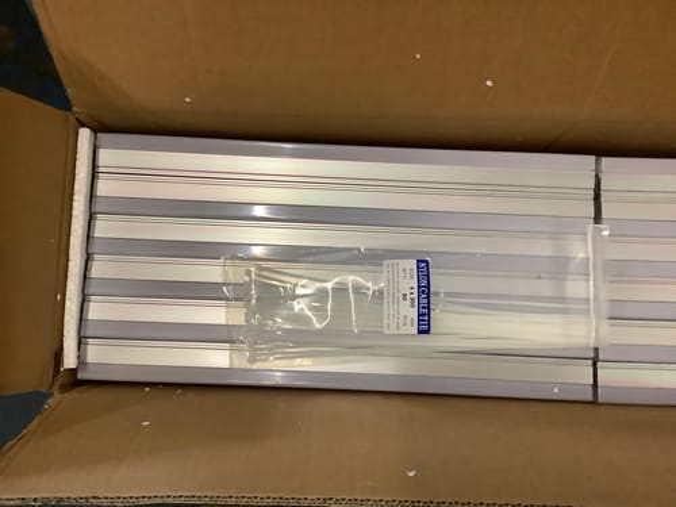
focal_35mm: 31
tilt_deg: -83.2
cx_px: 338
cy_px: 254
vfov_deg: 45.4
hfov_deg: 58.4
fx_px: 605
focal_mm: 3.3
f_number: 2.4
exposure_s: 1/50
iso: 320
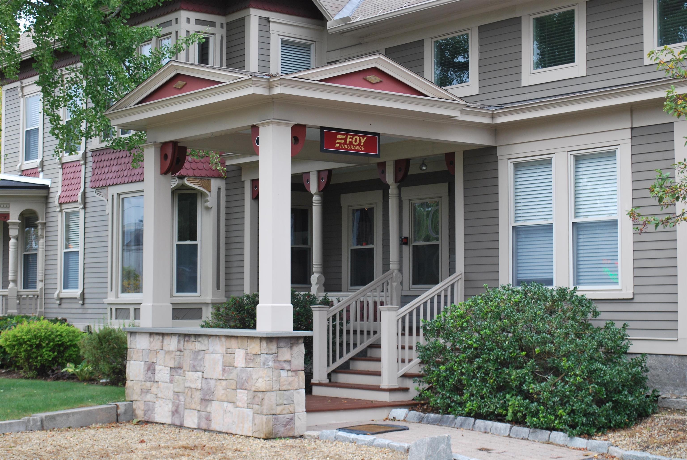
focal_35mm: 66
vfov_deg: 20.7
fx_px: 1261
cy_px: 230
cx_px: 344
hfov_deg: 30.5
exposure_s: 1/125
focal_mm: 44
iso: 180
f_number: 5.6
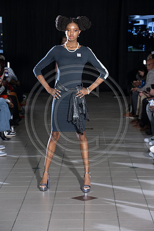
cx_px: 77
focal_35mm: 112
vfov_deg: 18.3
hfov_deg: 12.2
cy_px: 116
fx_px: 719
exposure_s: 1/160
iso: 1250
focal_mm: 112
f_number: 6.3
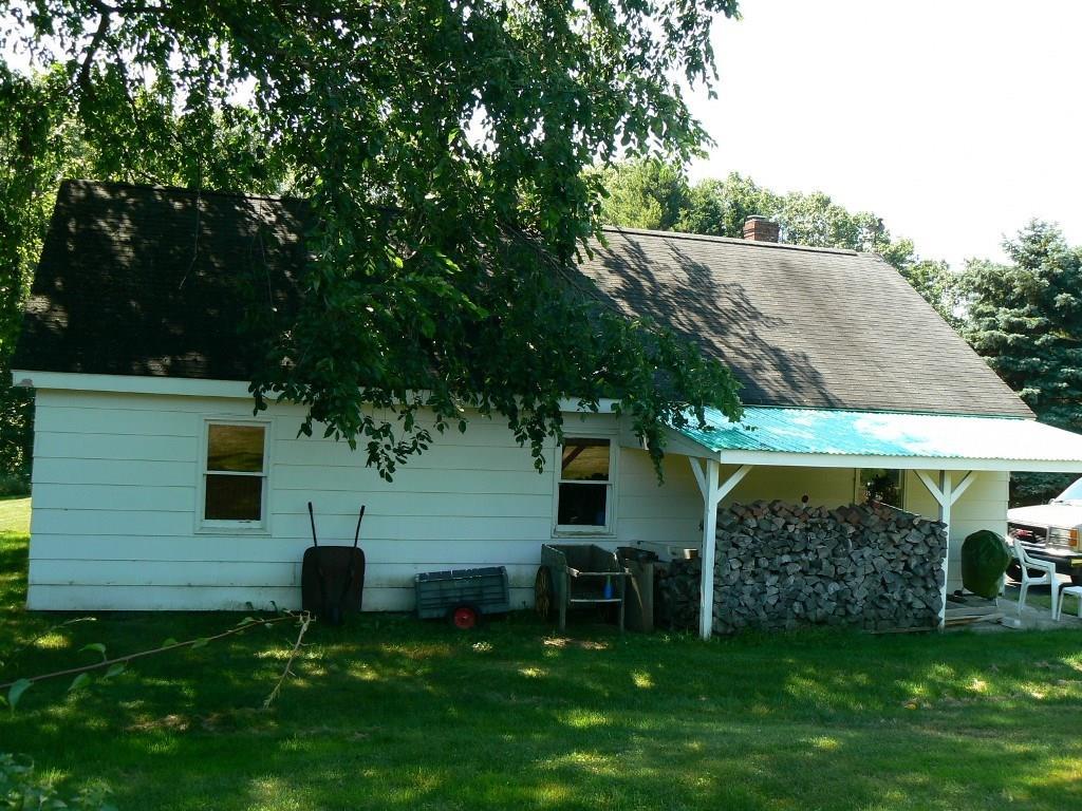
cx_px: 541
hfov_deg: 51.4
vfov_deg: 39.7
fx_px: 1125
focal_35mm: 36
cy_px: 406
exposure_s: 1/125
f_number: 5.6
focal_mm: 6
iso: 80
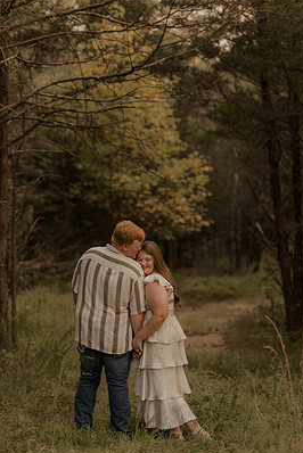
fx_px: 1210
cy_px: 250
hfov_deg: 14.3
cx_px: 152
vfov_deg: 21.2
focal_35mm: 96
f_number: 2
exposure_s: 1/160
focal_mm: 85
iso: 100
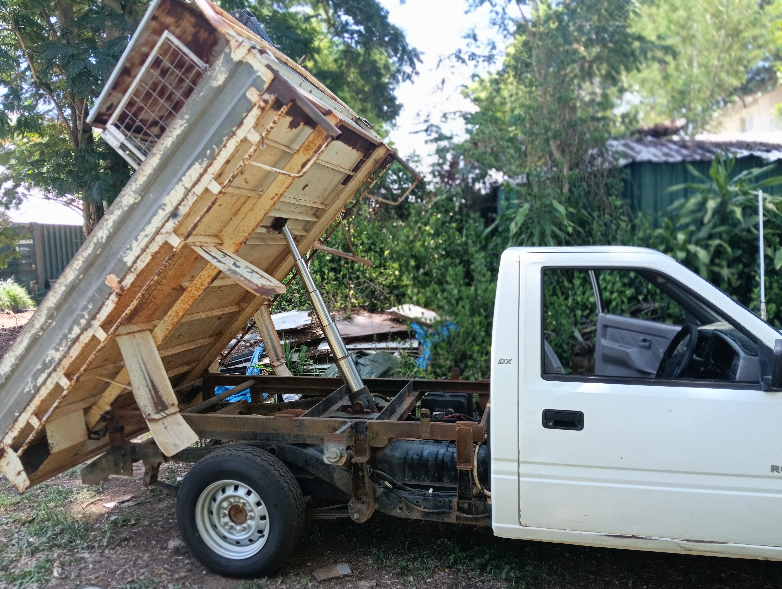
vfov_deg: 51.5
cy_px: 294
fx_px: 611
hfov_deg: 65.2
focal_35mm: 27
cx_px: 391
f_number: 2.8
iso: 80
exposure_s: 1/99.9
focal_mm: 3.98
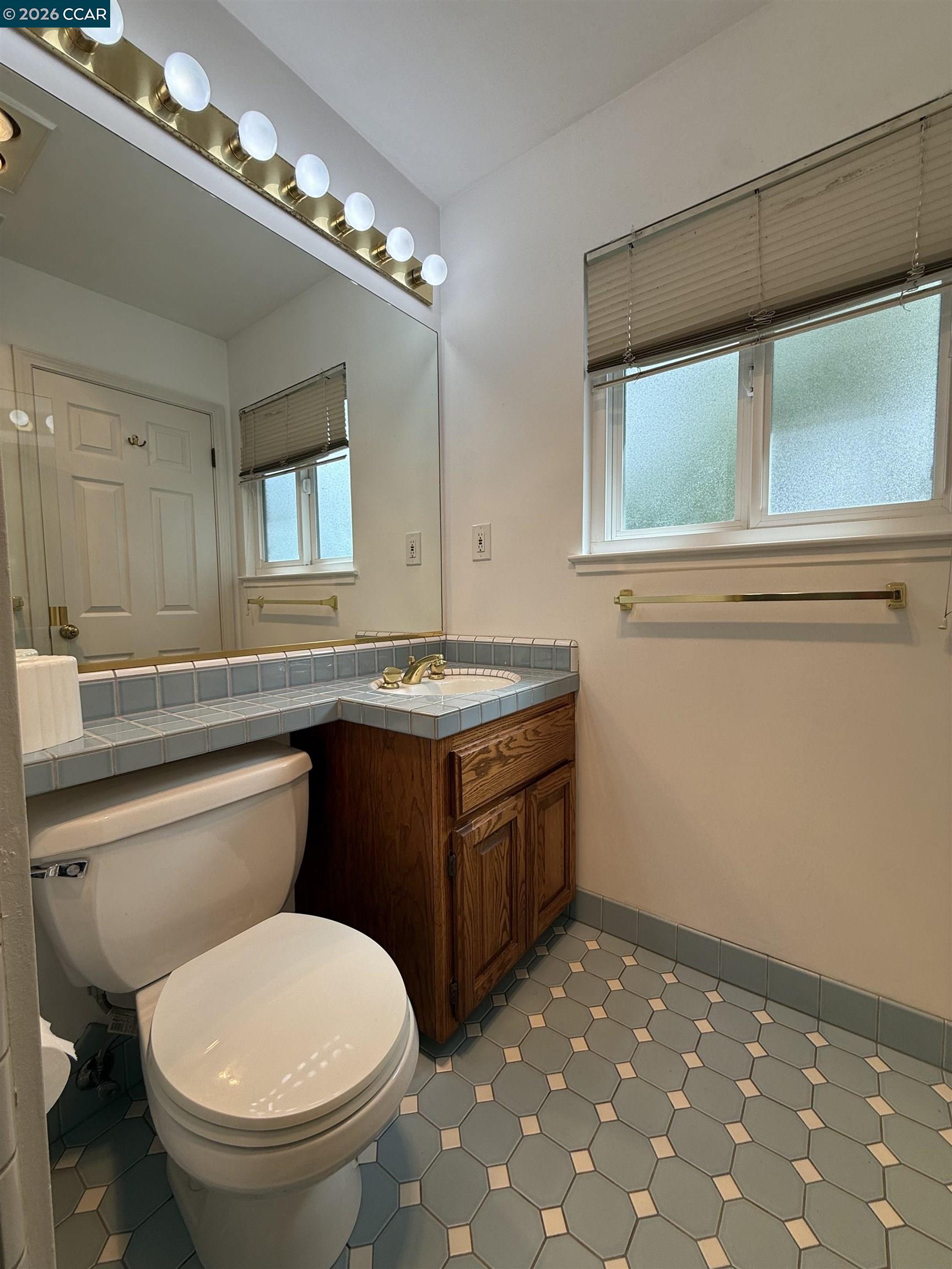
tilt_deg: -3.0
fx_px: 513
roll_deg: -0.3
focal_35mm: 14
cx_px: 476
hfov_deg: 85.7
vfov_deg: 102.1
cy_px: 634
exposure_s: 1/169
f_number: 2.2
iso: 50
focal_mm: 2.22
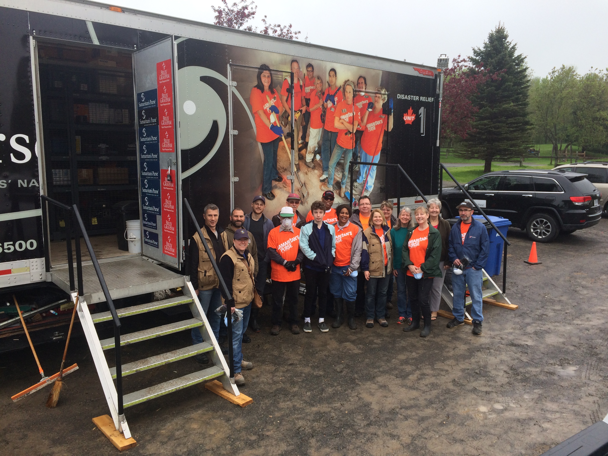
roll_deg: -0.8
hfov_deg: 61.7
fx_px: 509
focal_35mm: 29
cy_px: 228
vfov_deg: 48.2
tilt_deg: -5.7
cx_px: 304
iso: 32
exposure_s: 1/477
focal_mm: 4.15
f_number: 2.2
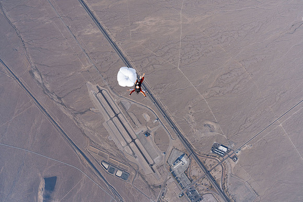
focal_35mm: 24
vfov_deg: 53.2
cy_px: 101
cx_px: 152
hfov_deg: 73.7
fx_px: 202
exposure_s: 1/2000
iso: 800
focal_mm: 24
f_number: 8
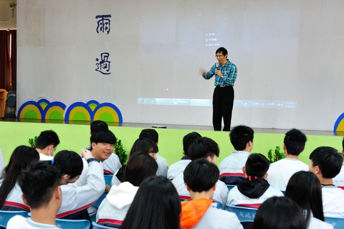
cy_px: 114
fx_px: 554
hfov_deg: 34.5
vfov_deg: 23.4
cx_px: 172
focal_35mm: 58
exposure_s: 1/13
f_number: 5.6
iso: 1250
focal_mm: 58
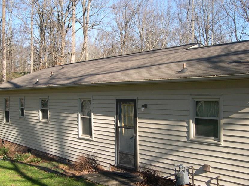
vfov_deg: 30.8
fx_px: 338
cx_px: 96
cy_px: 107
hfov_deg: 40.2
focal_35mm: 47
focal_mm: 8
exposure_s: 1/607
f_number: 2.8
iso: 100
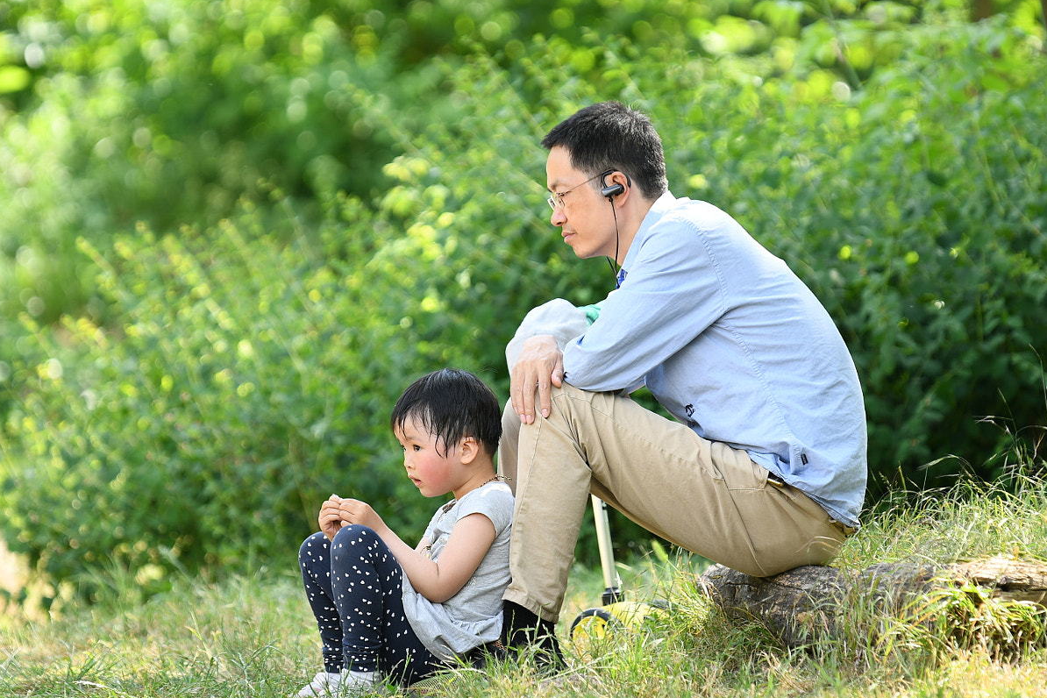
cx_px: 505
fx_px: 11691
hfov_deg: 5.1
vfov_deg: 3.4
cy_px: 315
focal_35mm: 402
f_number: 2.8
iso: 100
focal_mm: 200
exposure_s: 1/200
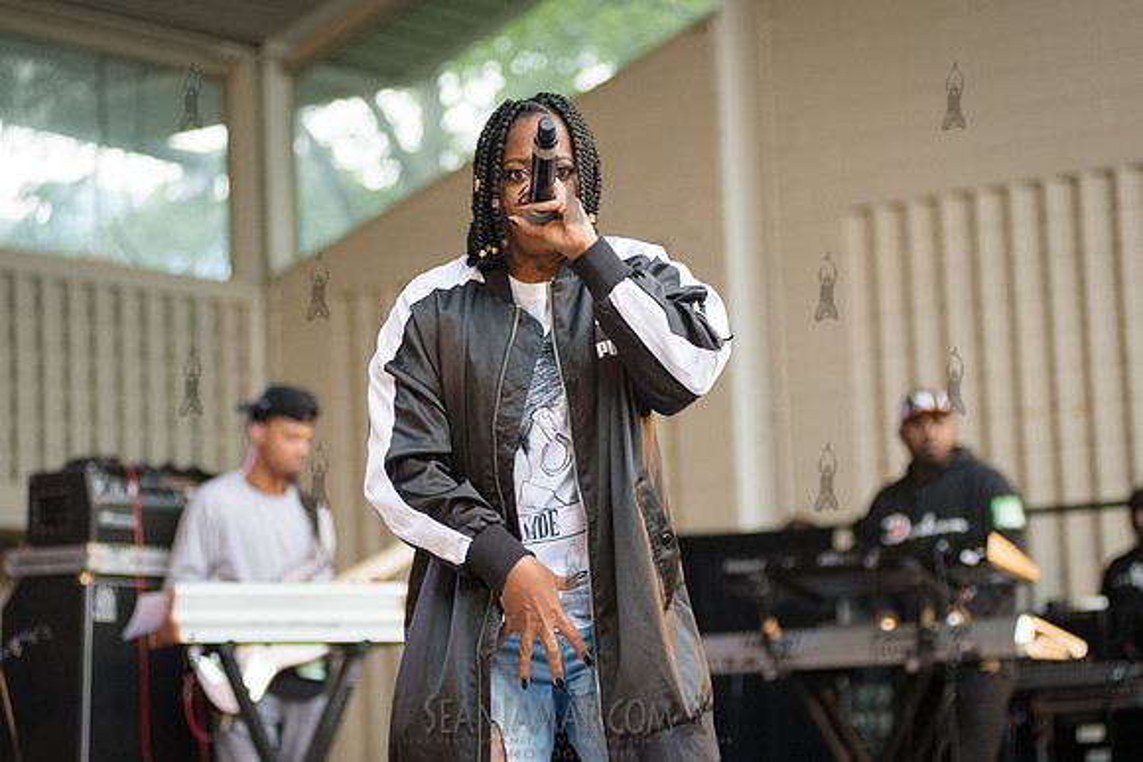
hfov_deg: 22.6
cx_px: 535
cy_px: 396
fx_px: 2863
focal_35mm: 90
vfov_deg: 15.2
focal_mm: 80
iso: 1600
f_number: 2.8
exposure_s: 1/400
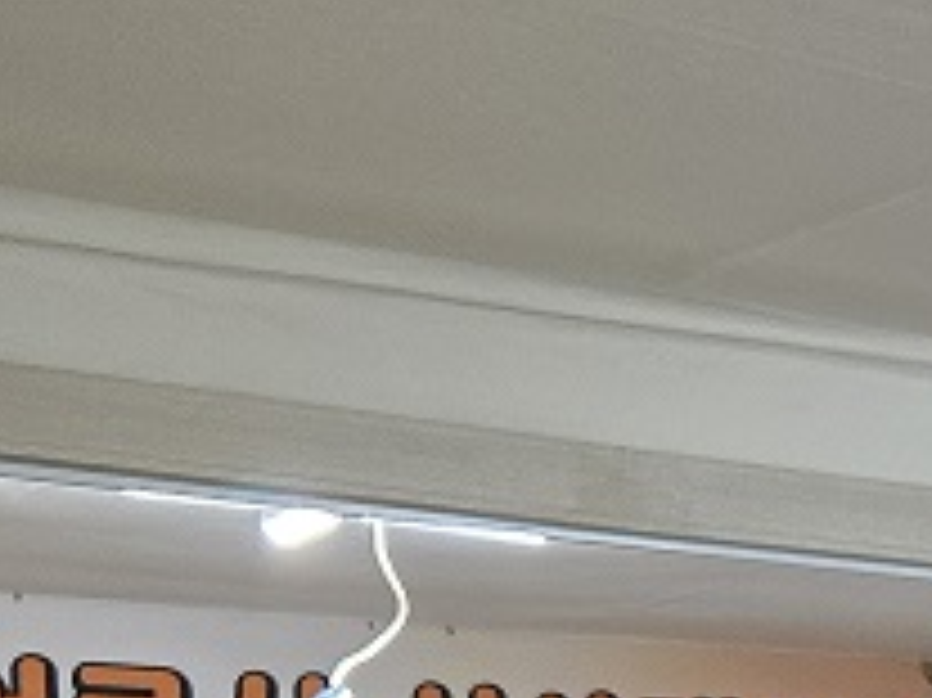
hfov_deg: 16.5
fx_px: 2987
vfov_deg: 12.0
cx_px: 1301
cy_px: 1373
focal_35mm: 111
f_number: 1.8
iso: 320
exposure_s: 1/120
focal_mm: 5.4
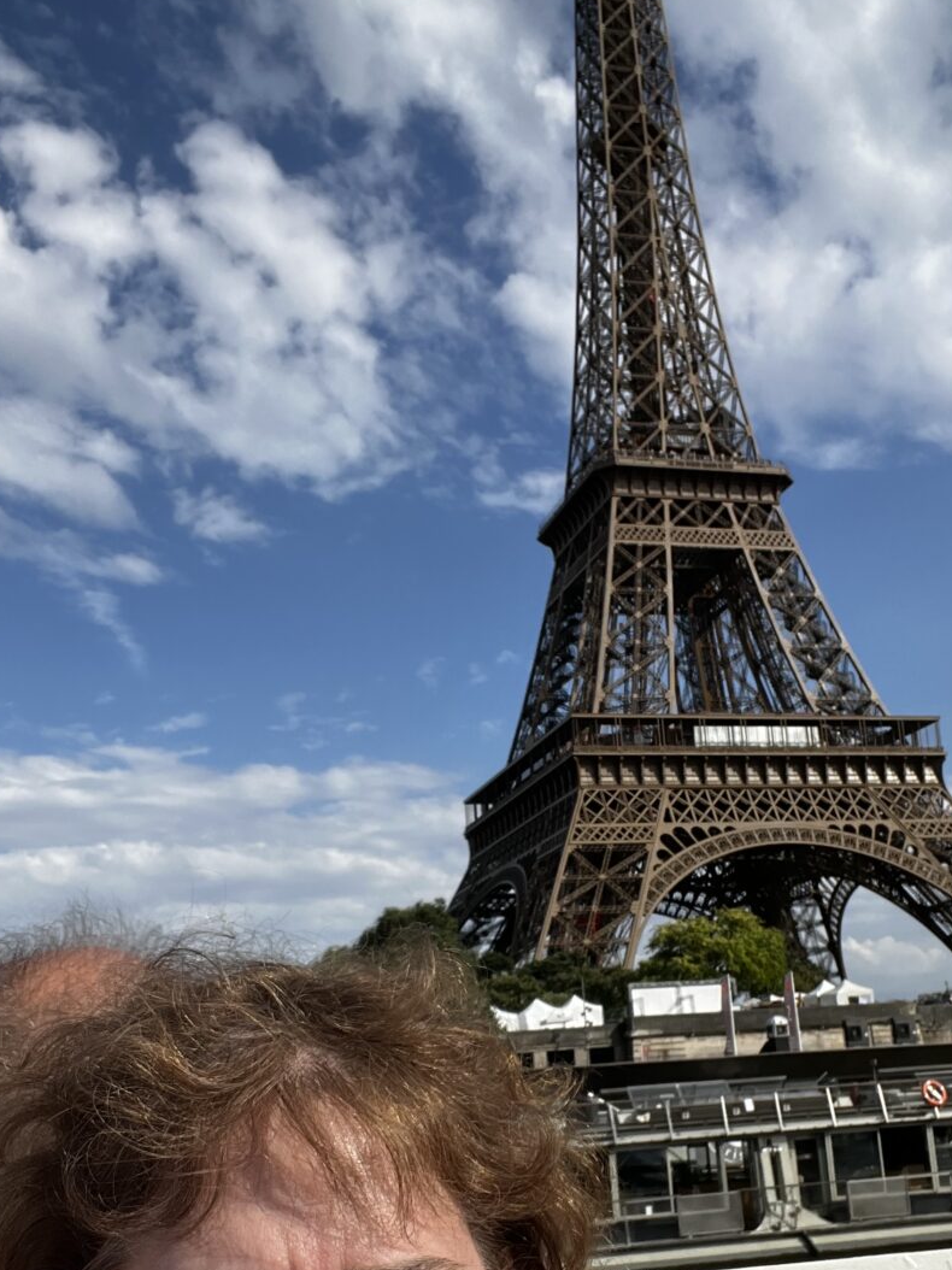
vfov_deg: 45.2
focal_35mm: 41
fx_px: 1504
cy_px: 835
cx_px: 521
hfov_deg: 35.1
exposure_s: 1/1148
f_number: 2.2
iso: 32
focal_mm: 2.71
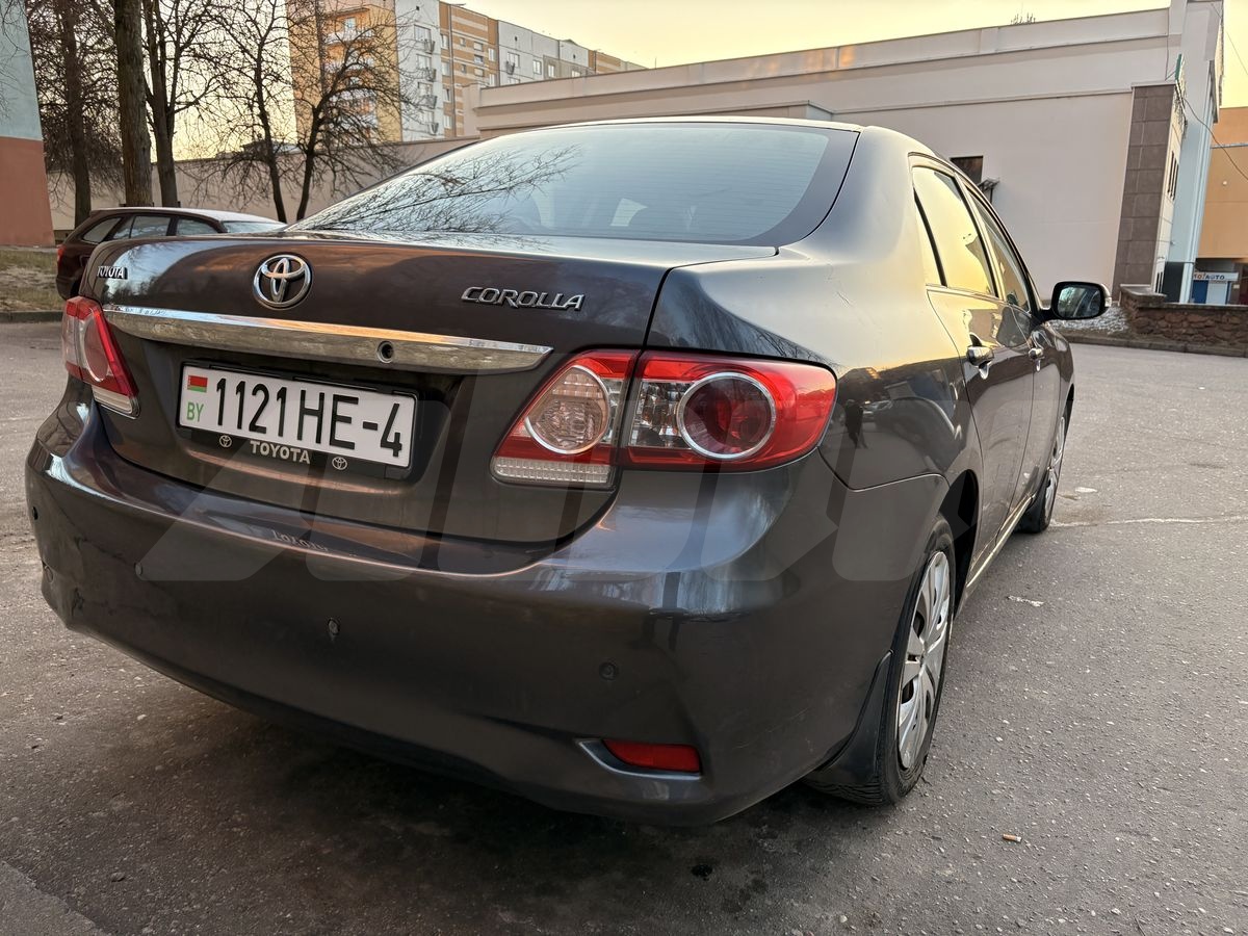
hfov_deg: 67.3
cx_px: 624
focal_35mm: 26
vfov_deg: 53.1
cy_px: 468
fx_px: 937
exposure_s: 1/230
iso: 80
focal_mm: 5.96
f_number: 1.6
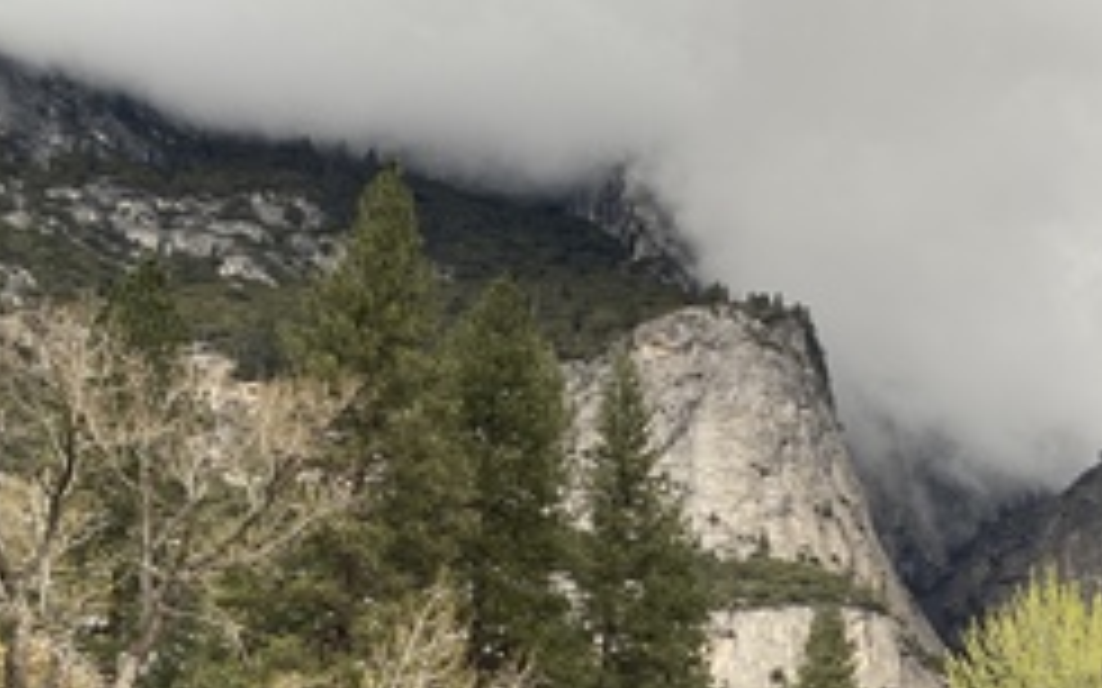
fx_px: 1892
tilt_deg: +17.3
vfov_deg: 20.1
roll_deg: +1.3
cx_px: 1201
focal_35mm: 63
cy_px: 652
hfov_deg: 29.4
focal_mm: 4.25
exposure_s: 1/190
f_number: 1.8
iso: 32
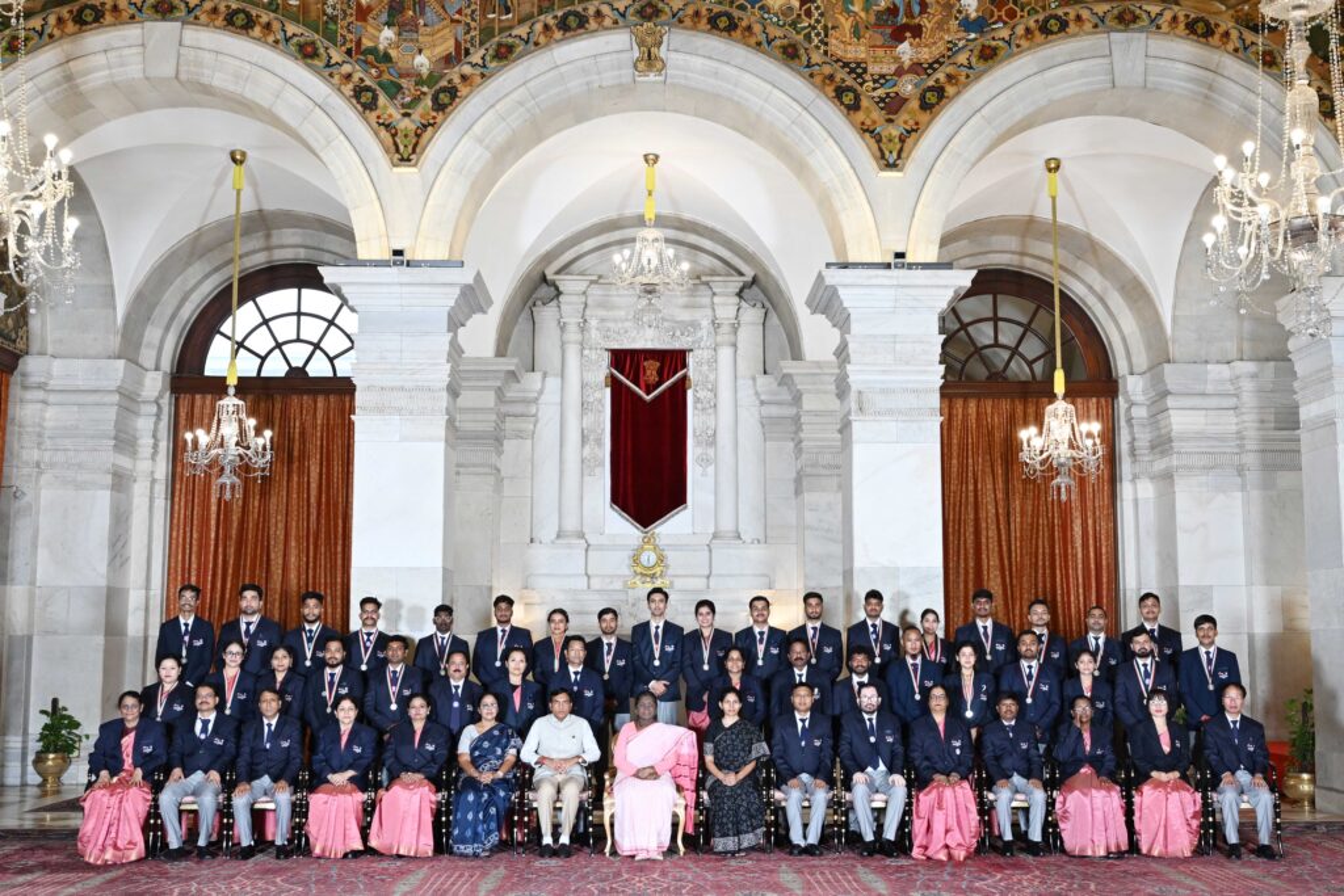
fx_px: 1344
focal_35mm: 36
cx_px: 672
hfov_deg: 53.1
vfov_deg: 36.9
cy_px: 448
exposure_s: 1/200
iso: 1000
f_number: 5
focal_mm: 24
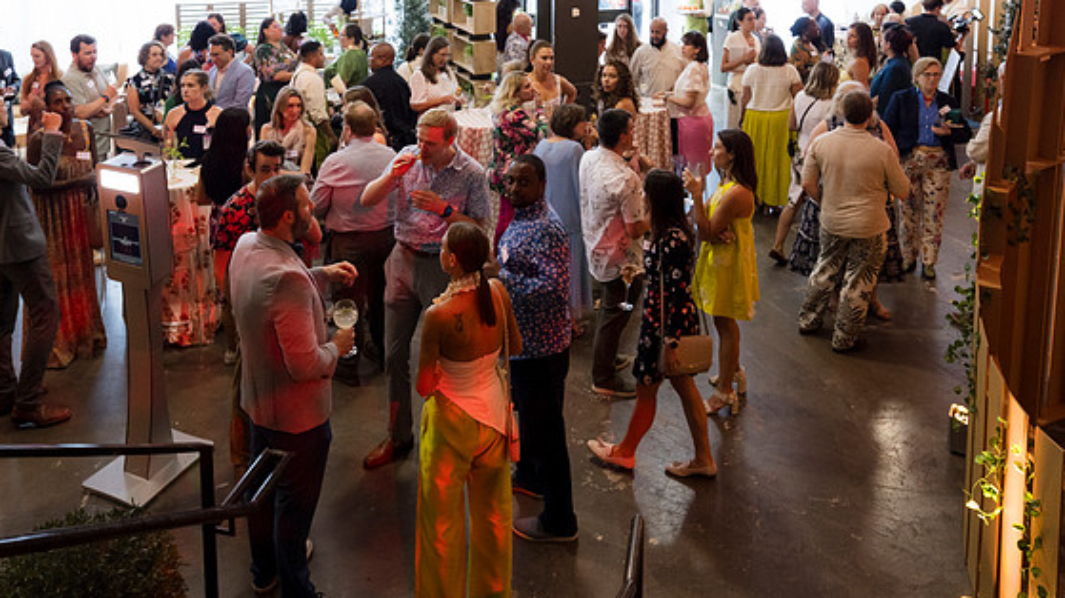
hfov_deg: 72.9
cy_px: 256
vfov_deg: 44.9
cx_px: 524
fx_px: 721
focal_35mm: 26
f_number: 4.5
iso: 800
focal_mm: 23.5
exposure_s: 1/100
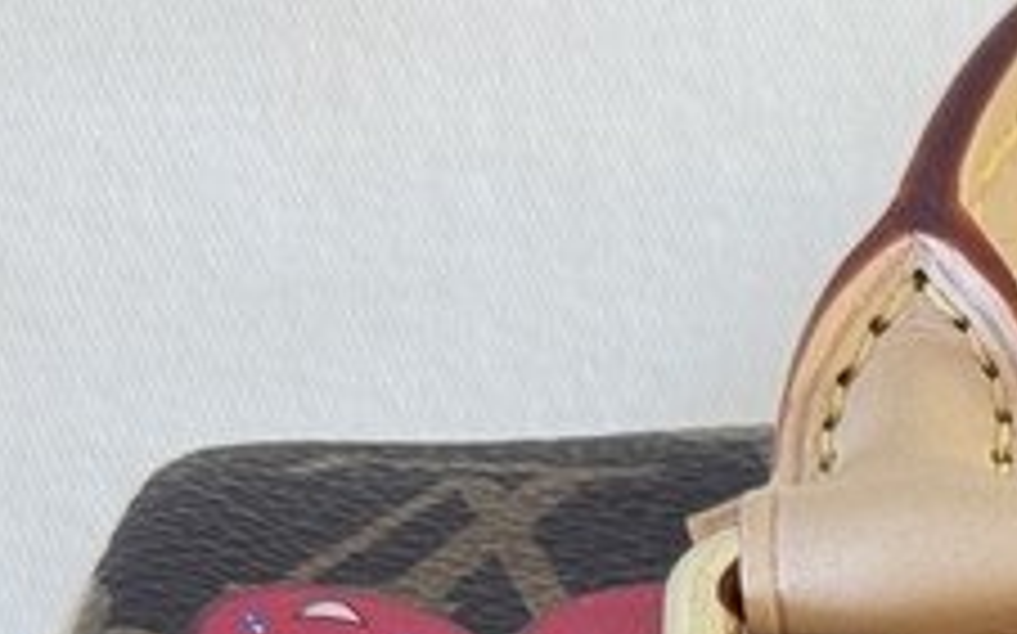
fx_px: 6289
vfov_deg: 5.6
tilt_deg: -79.4
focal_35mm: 227
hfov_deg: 8.9
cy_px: 1326
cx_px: 1782
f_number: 1.78
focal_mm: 6.76
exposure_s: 1/50
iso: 100
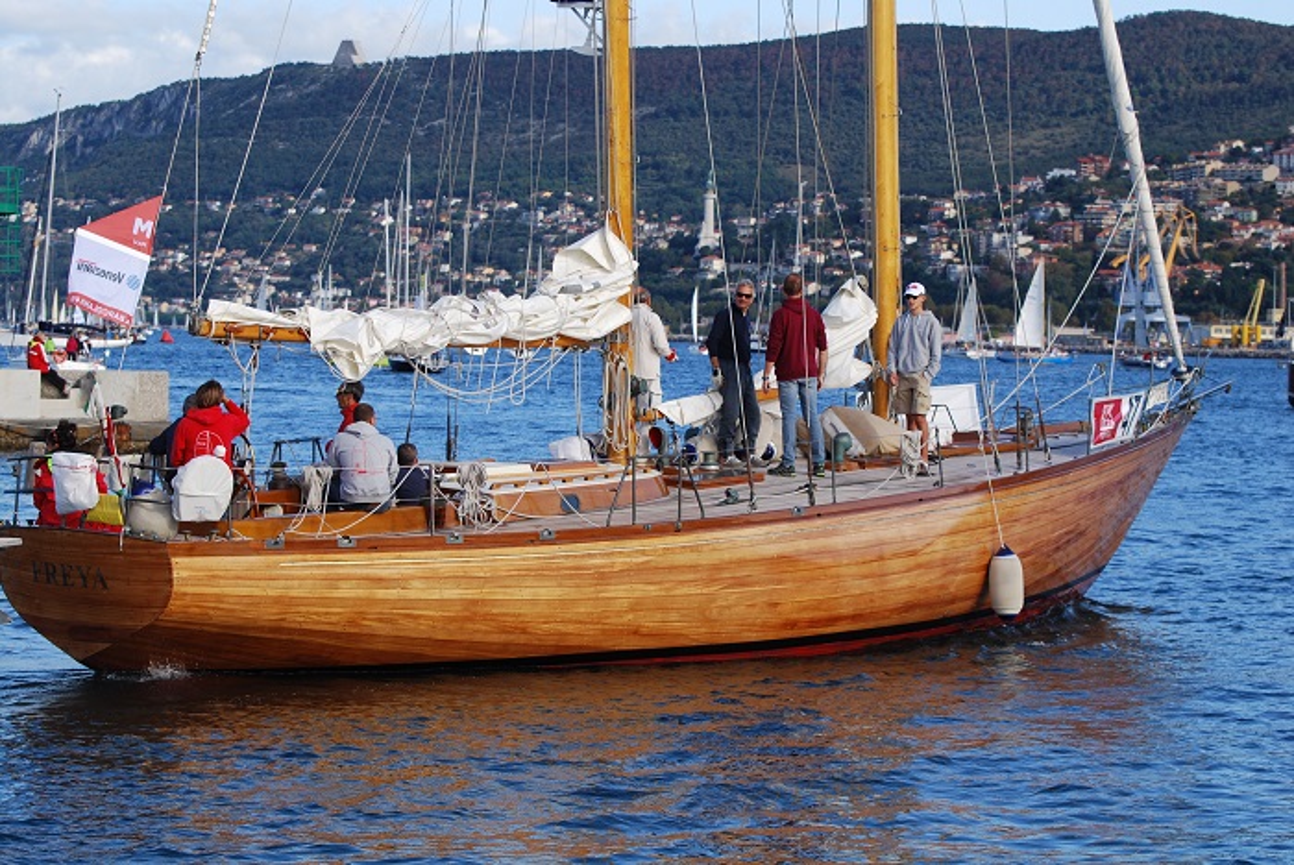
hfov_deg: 19.4
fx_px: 3777
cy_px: 432
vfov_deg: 13.1
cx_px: 647
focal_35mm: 105
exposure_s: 1/500
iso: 180
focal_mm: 70
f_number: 5.6
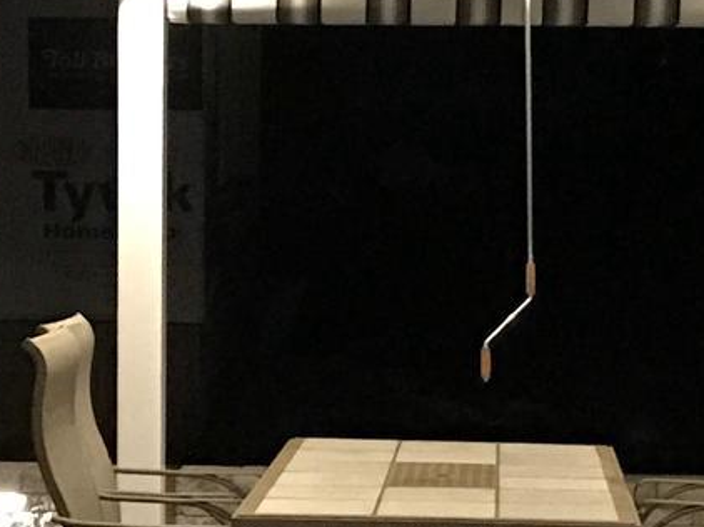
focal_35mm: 136
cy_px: 457
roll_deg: -0.8
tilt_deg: -5.9
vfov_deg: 10.8
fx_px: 2764
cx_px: 322
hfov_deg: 14.5
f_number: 1.8
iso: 320
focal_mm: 3.99
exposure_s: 1/4
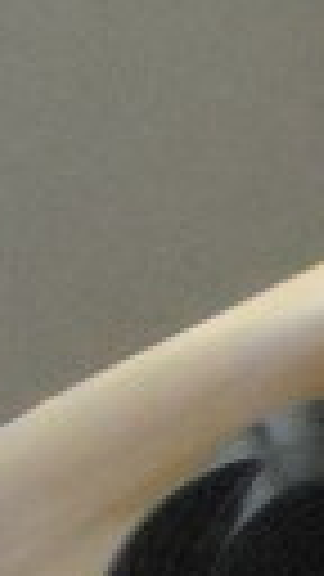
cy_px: 542
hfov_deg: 3.2
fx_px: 5147
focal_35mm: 337
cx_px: 1953
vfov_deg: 6.4
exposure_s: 1/88
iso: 800
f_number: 3.1
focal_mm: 7.1
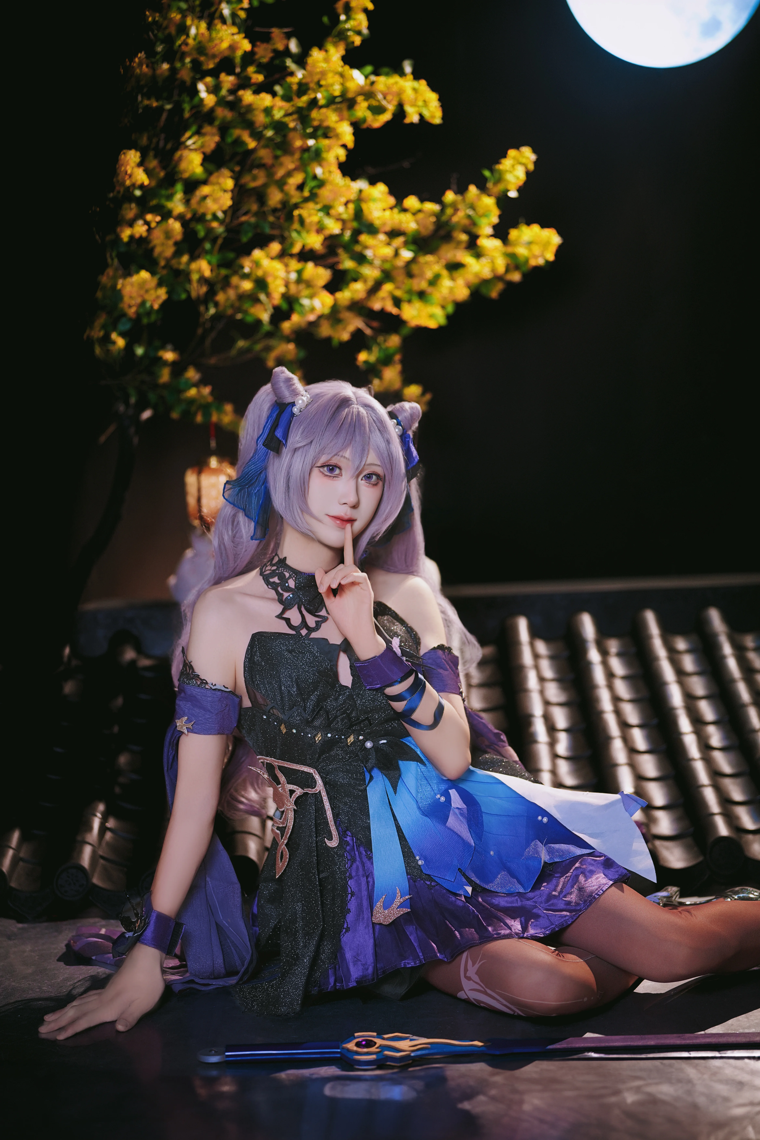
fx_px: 1583
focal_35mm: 50
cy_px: 570
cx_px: 380
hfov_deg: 27.0
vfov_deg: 39.6
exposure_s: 1/200
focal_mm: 50
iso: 800
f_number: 1.4
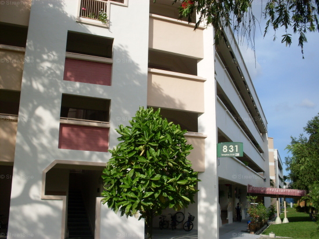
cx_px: 160
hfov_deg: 49.0
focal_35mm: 38
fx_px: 350
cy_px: 120
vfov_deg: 37.7
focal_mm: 6.3
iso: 80
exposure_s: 1/250
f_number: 8.4
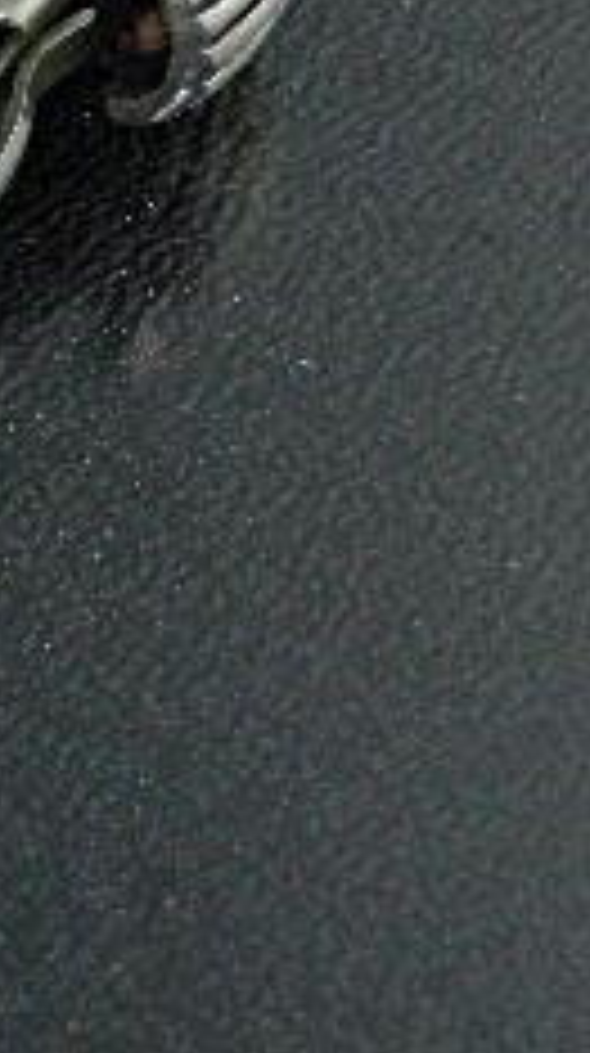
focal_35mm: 176
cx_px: -558
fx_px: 4913
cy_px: 194
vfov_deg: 12.2
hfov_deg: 6.7
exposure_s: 1/30
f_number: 8
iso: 800
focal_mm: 10.6
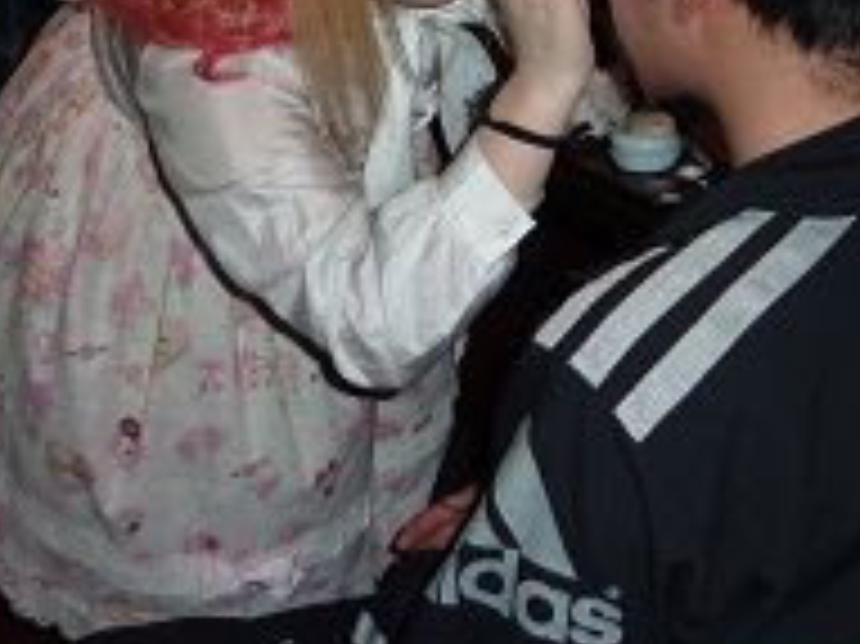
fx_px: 1664
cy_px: 86
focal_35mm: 67
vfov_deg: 21.5
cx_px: 538
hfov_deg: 28.9
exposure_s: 1/30
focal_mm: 5.7
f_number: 3.5
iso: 100
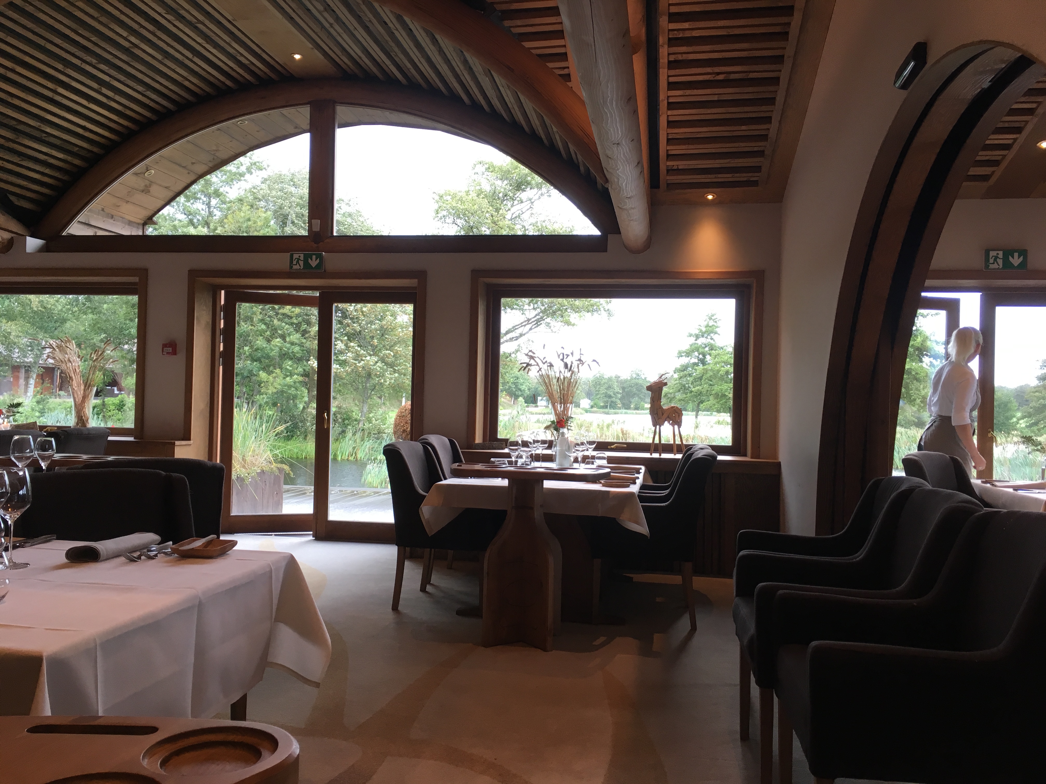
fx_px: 876
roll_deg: -1.1
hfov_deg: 61.7
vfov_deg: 48.2
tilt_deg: +0.8
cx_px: 523
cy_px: 392
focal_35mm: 29
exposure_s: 1/33
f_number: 2.2
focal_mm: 4.15
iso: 32
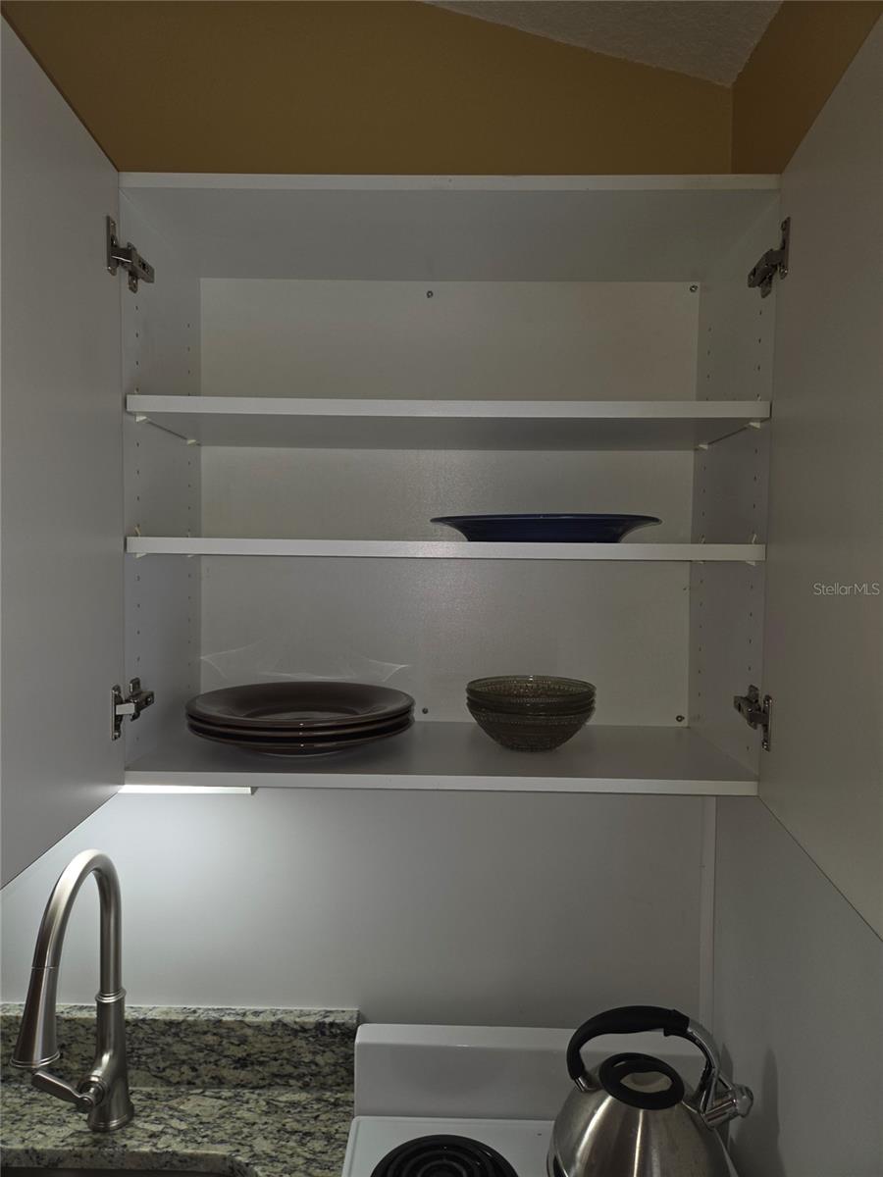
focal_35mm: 23
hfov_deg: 58.9
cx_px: 442
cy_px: 588
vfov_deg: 73.9
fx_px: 782
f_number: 1.8
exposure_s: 1/60
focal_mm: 5.4
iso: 32
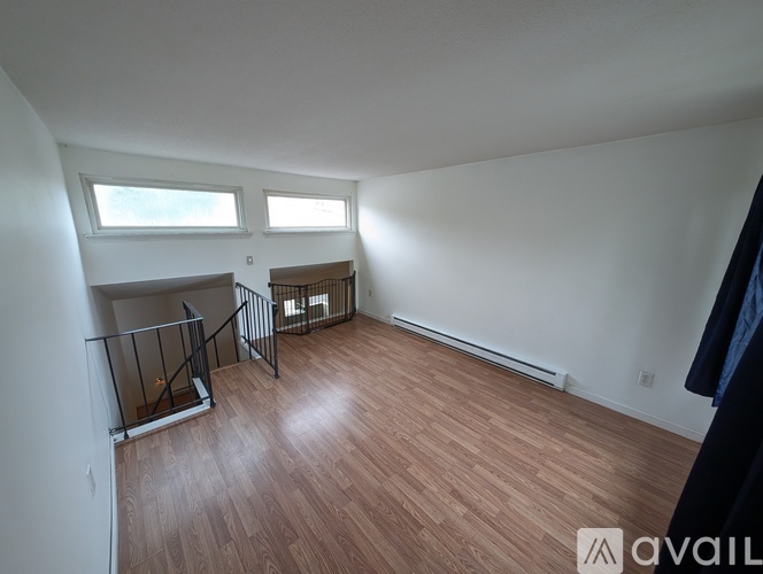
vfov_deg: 94.6
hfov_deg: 110.5
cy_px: 287
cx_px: 382
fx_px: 265
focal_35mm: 12
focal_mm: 2.23
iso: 383
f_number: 1.95
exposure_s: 1/90
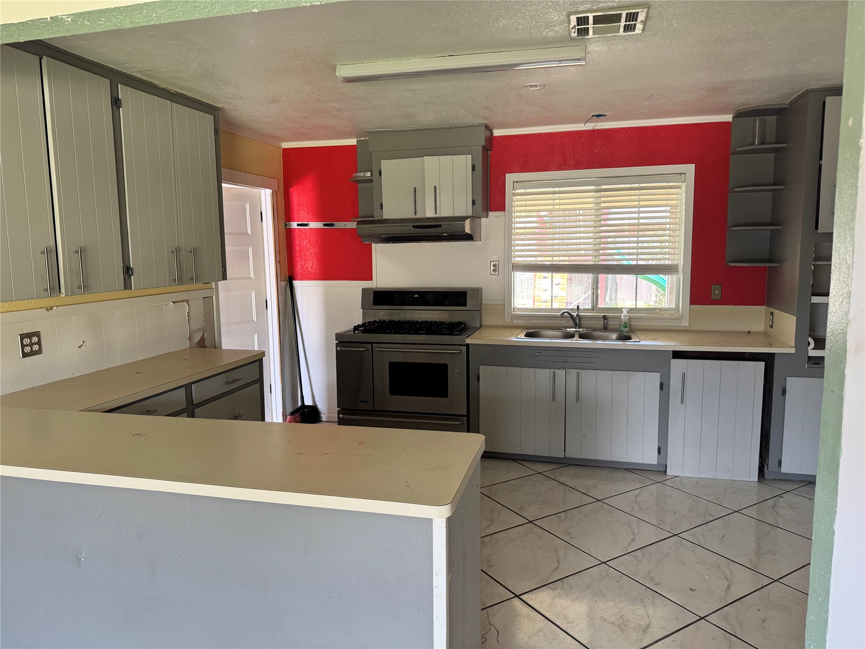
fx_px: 600
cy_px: 324
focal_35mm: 24
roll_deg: +1.2
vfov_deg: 56.8
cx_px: 432
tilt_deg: -6.8
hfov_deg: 71.6
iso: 200
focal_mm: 6.76
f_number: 1.78
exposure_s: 1/82
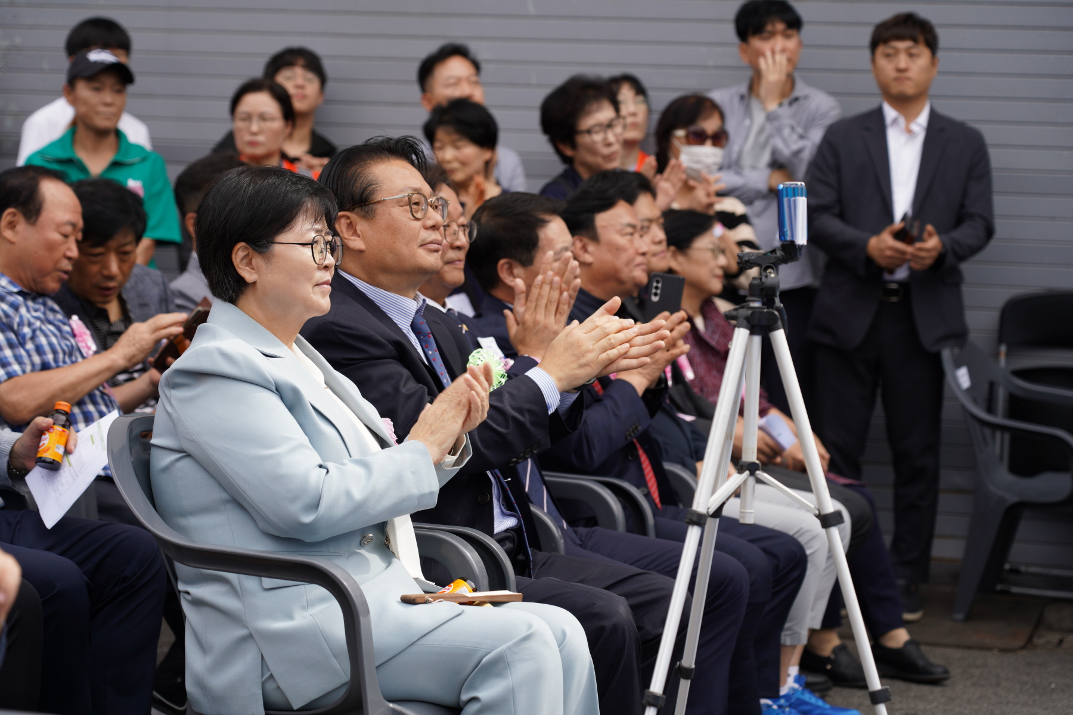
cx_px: 536
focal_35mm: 105
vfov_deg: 13.0
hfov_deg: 19.5
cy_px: 358
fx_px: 3129
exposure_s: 1/200
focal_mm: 105
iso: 100
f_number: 5
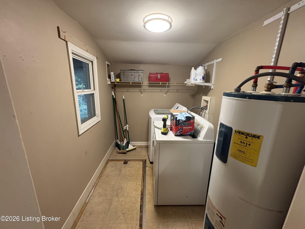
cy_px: 114
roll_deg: -1.3
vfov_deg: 85.7
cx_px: 152
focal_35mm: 14
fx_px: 123
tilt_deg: -8.7
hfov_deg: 102.1
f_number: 2.2
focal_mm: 2.22
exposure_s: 1/60
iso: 320
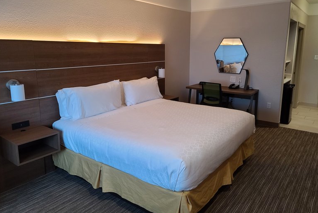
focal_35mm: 27
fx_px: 239
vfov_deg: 47.9
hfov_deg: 67.4
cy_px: 94
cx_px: 159
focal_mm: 7
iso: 160
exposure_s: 1/59
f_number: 1.8
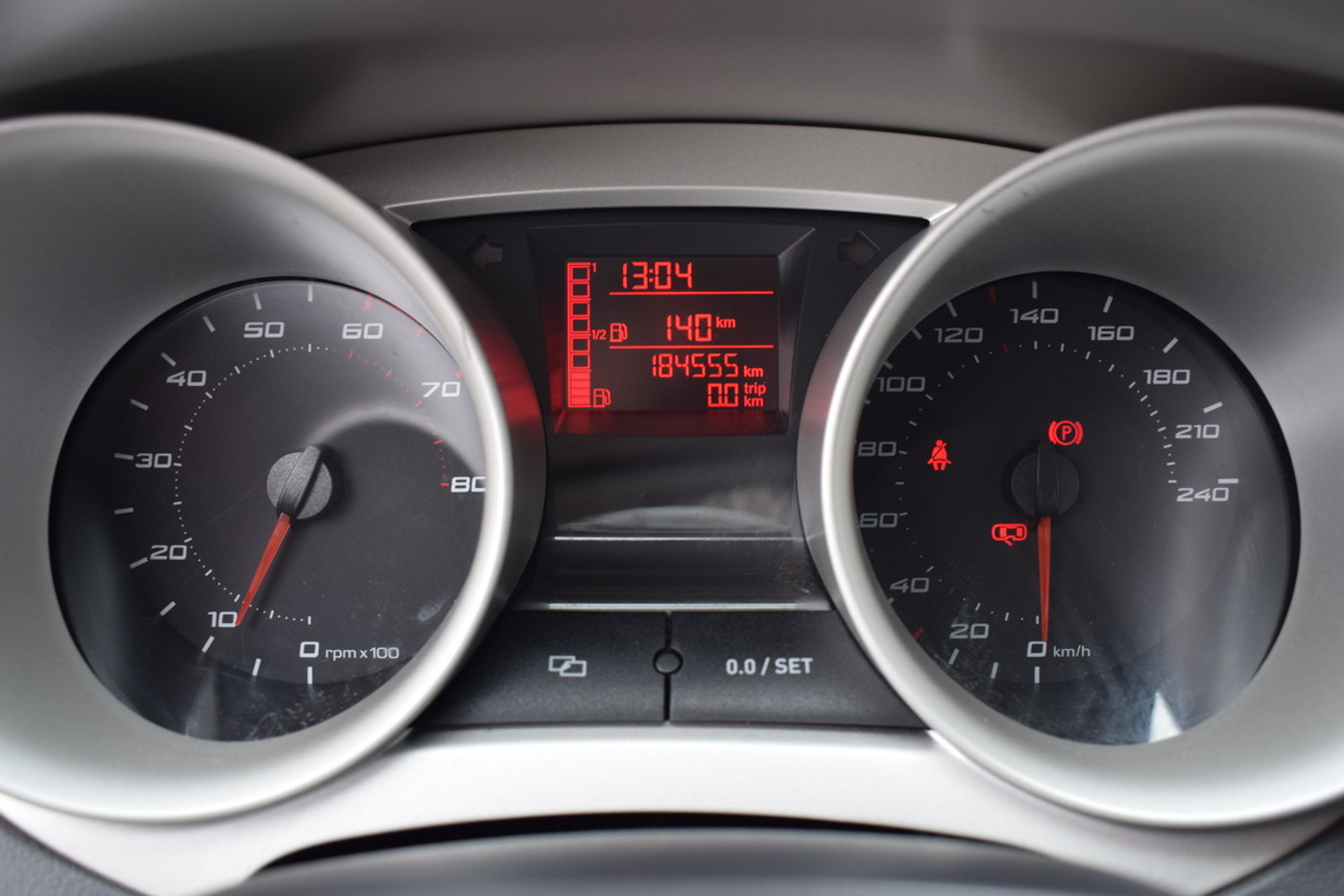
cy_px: 448
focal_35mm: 34
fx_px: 1288
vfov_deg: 38.4
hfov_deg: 55.1
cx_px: 672
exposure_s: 1/125
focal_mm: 23
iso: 400
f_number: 5.6
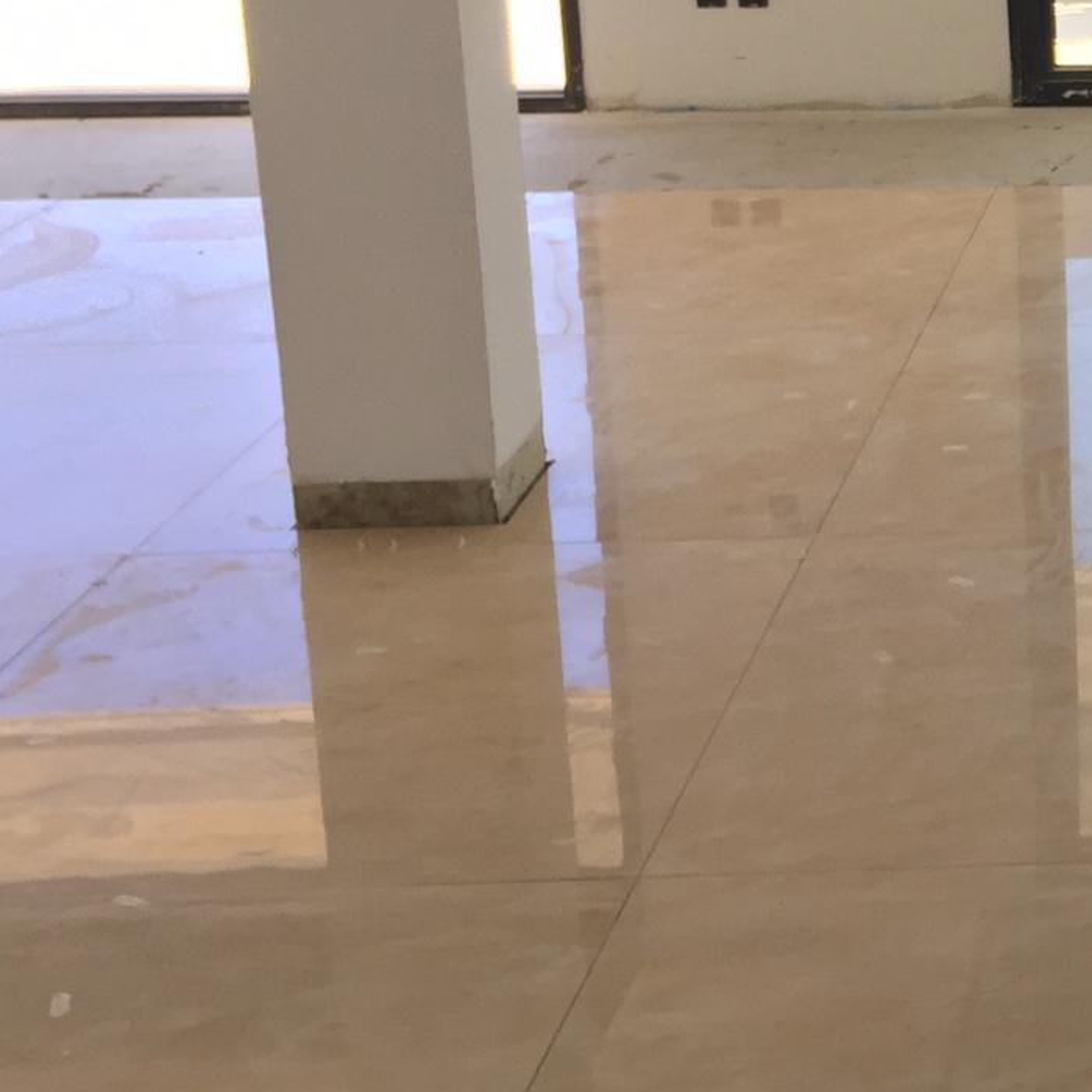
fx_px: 2677
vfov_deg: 22.4
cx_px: 1535
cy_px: 72
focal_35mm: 75
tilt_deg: -12.8
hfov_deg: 20.4
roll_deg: -0.8
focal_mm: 4.15
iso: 32
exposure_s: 1/221
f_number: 2.2
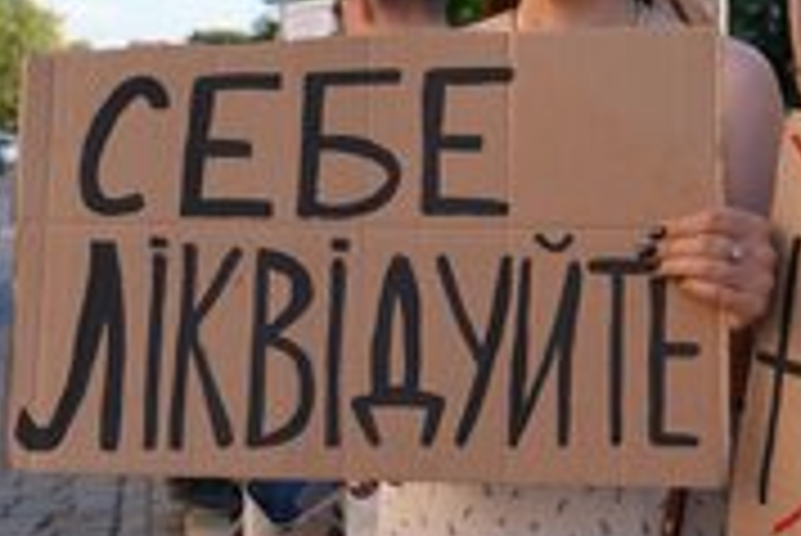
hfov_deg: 36.1
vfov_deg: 24.4
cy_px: 61
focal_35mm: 54
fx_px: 1202
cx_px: 590
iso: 80
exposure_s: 1/250
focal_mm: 24
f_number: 4
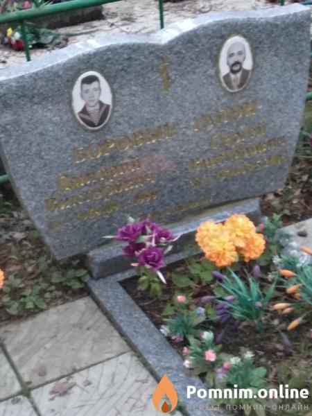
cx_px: 156
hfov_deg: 53.1
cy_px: 208
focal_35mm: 26
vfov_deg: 67.3
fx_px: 312
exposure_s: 1/17
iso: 1600
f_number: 2.2
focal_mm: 3.81
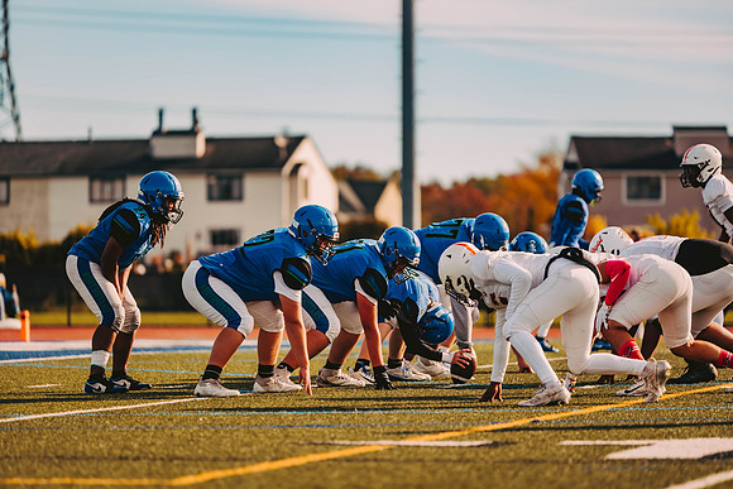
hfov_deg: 10.3
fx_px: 4073
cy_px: 244
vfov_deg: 6.9
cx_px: 366
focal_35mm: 200
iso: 160
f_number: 2.8
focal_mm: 200
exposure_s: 1/2000
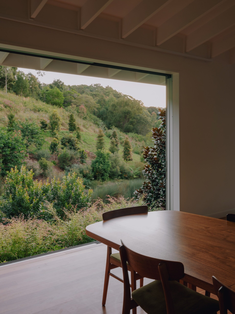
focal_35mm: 33
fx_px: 299
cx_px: 118
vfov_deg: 55.4
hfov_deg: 42.9
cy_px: 157
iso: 160
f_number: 16
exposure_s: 1.5
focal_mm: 41.8
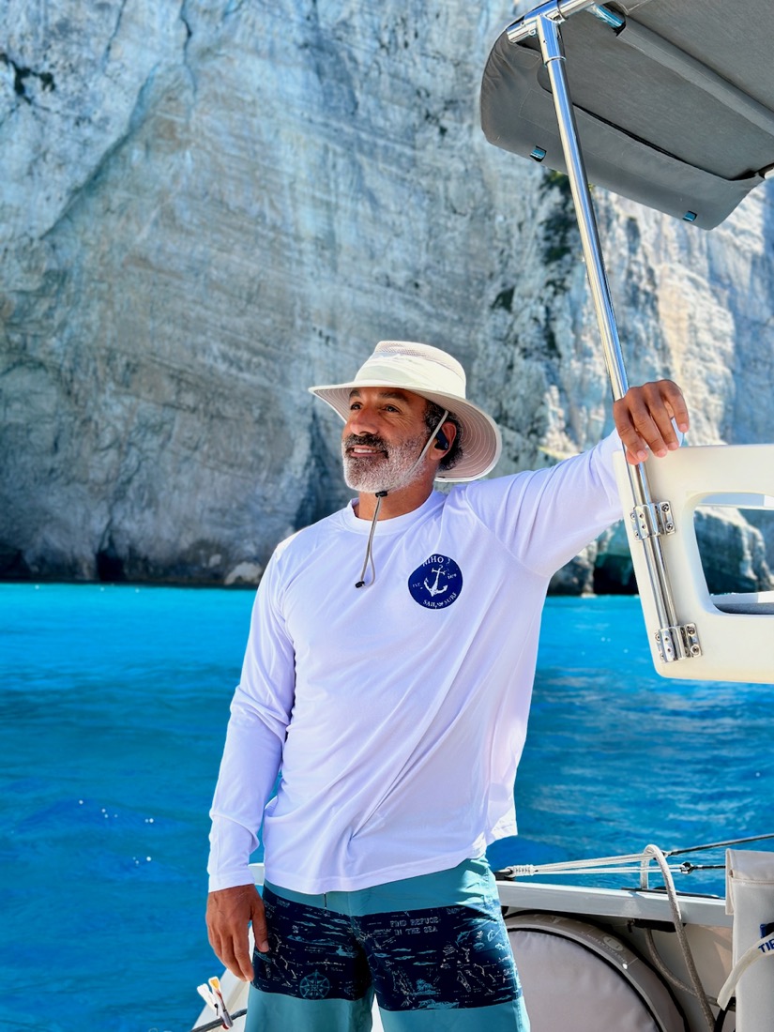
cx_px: 387
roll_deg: +0.0
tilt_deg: +3.3
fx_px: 1431
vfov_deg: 39.7
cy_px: 516
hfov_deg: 30.3
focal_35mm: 48
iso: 80
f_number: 1.78
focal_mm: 6.86
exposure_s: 1/2410
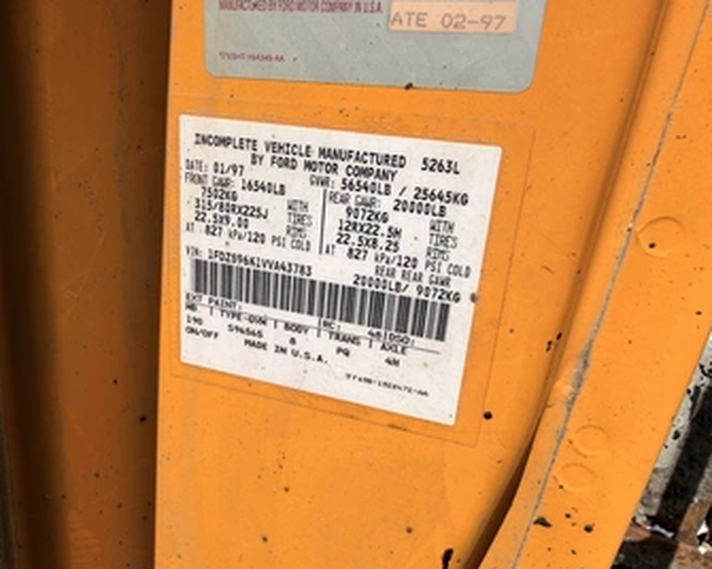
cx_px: 359
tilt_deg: -21.7
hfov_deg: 62.2
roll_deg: -6.7
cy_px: 304
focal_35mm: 28
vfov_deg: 51.5
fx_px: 590
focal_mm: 2.22
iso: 16
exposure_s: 1/957
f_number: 2.2
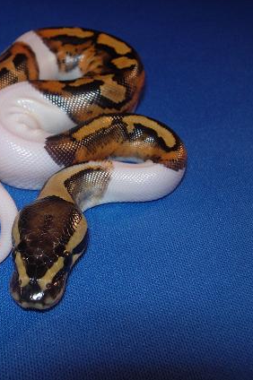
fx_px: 560
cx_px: 26
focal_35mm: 53
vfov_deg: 37.5
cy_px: 190
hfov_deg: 24.7
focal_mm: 7.8
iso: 79
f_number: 4.8
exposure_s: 1/32
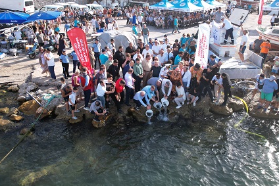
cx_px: 139
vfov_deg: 46.2
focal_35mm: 28
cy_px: 75
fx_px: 217
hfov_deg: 65.5
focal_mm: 8.38
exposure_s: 1/500
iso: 100
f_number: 2.8
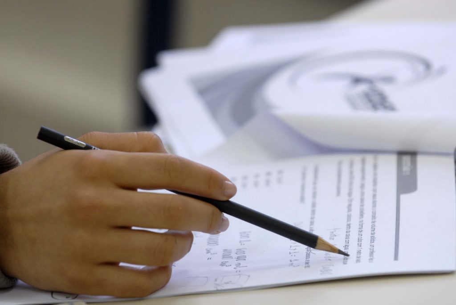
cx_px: 228
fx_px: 3423
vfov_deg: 5.1
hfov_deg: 7.6
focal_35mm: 270
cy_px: 152
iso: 400
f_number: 4
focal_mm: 180
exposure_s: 1/80
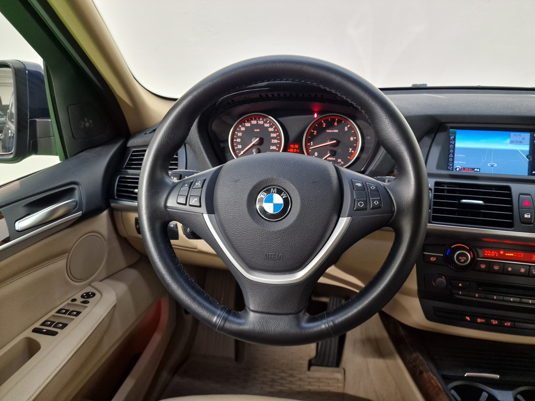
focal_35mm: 23
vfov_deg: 58.9
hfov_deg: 73.9
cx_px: 268
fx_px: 355
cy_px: 200
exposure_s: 1/33
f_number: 1.8
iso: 320
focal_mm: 6.4
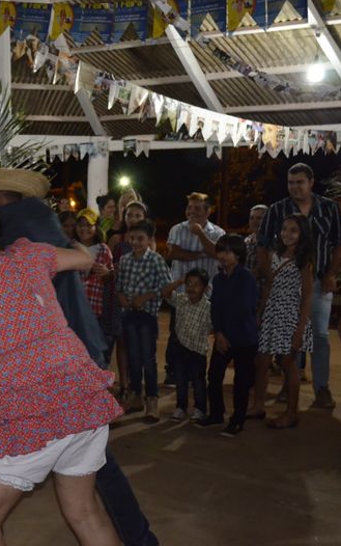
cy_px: 272
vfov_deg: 39.6
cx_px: -9
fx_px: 758
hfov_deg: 24.1
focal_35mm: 51
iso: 2800
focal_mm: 22
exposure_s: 1/60
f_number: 4
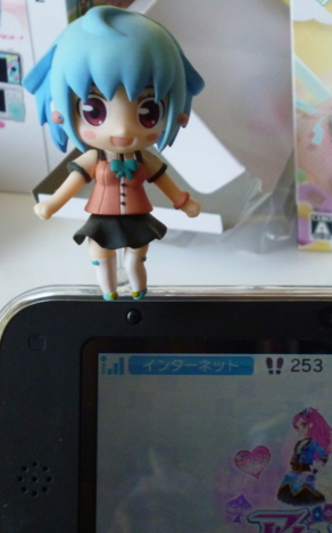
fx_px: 1261
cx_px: 362
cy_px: 248
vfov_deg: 23.8
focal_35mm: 87
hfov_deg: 14.7
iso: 400
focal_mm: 8.6
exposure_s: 1/80
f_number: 4
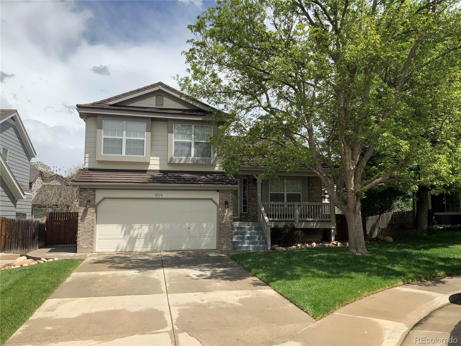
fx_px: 386
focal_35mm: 29
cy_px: 173
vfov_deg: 48.2
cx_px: 230
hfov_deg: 61.7
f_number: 1.8
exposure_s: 1/2427
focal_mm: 3
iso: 20
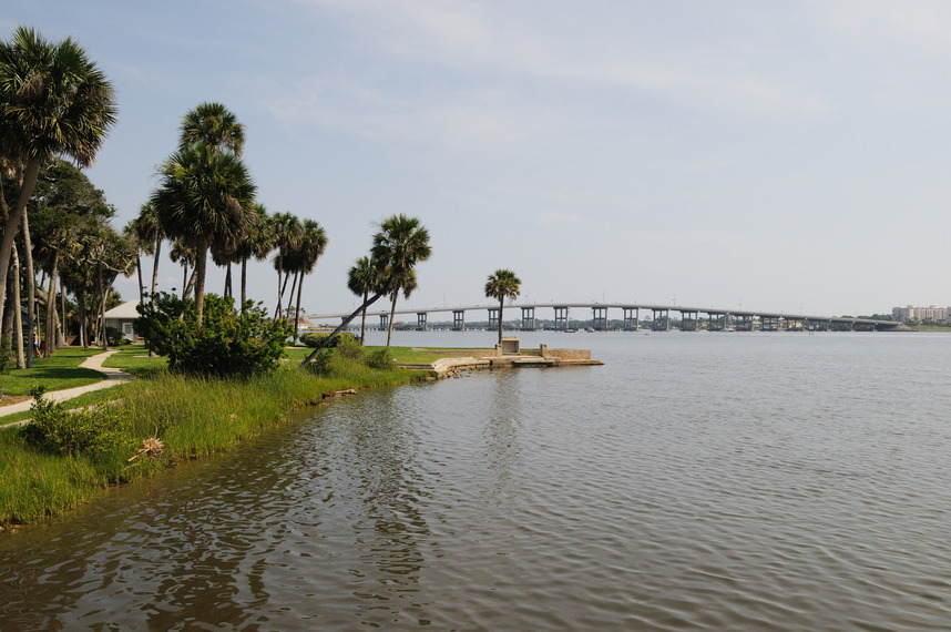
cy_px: 316
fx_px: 792
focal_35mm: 30
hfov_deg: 62.0
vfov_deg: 43.5
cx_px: 476
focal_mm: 20
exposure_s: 1/640
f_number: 13
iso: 400
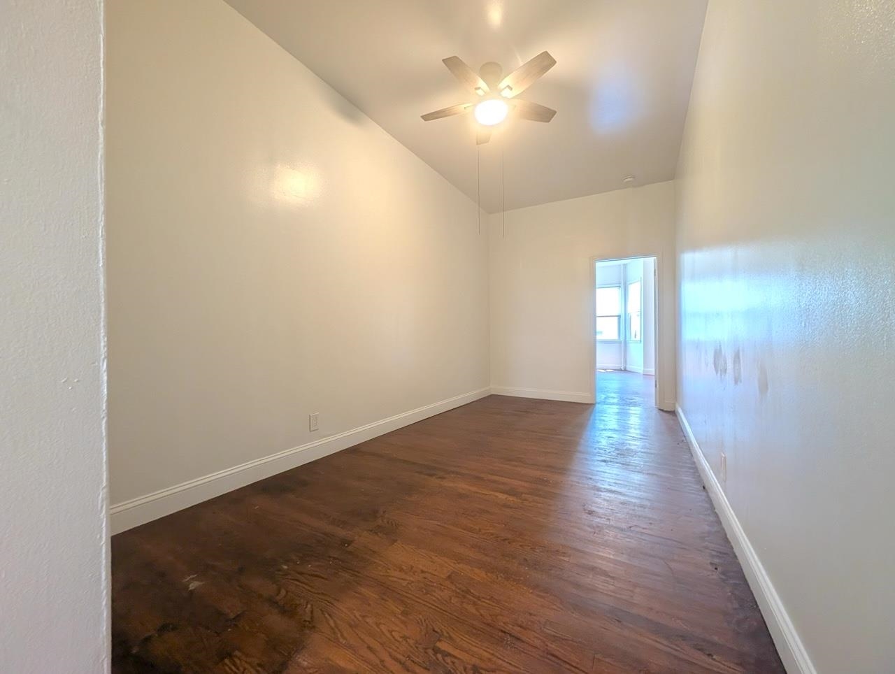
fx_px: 311
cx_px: 448
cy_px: 337
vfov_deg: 94.6
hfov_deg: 110.5
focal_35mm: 12
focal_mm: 2.02
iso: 47
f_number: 1.7
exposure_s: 1/30
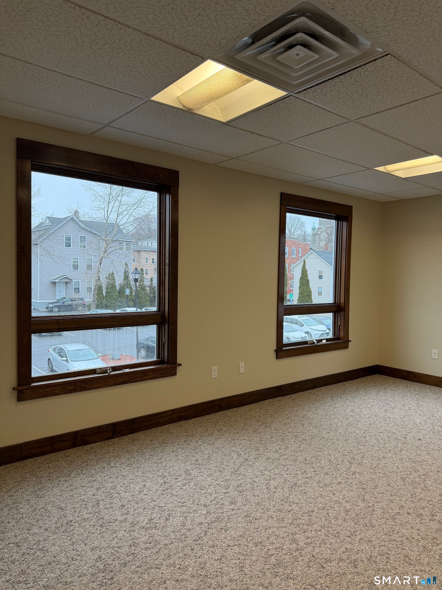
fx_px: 409
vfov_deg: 71.6
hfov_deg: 56.8
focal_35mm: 24
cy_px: 295
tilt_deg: -2.5
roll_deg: -0.4
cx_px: 221
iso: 200
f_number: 1.78
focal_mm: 6.76
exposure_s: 1/137
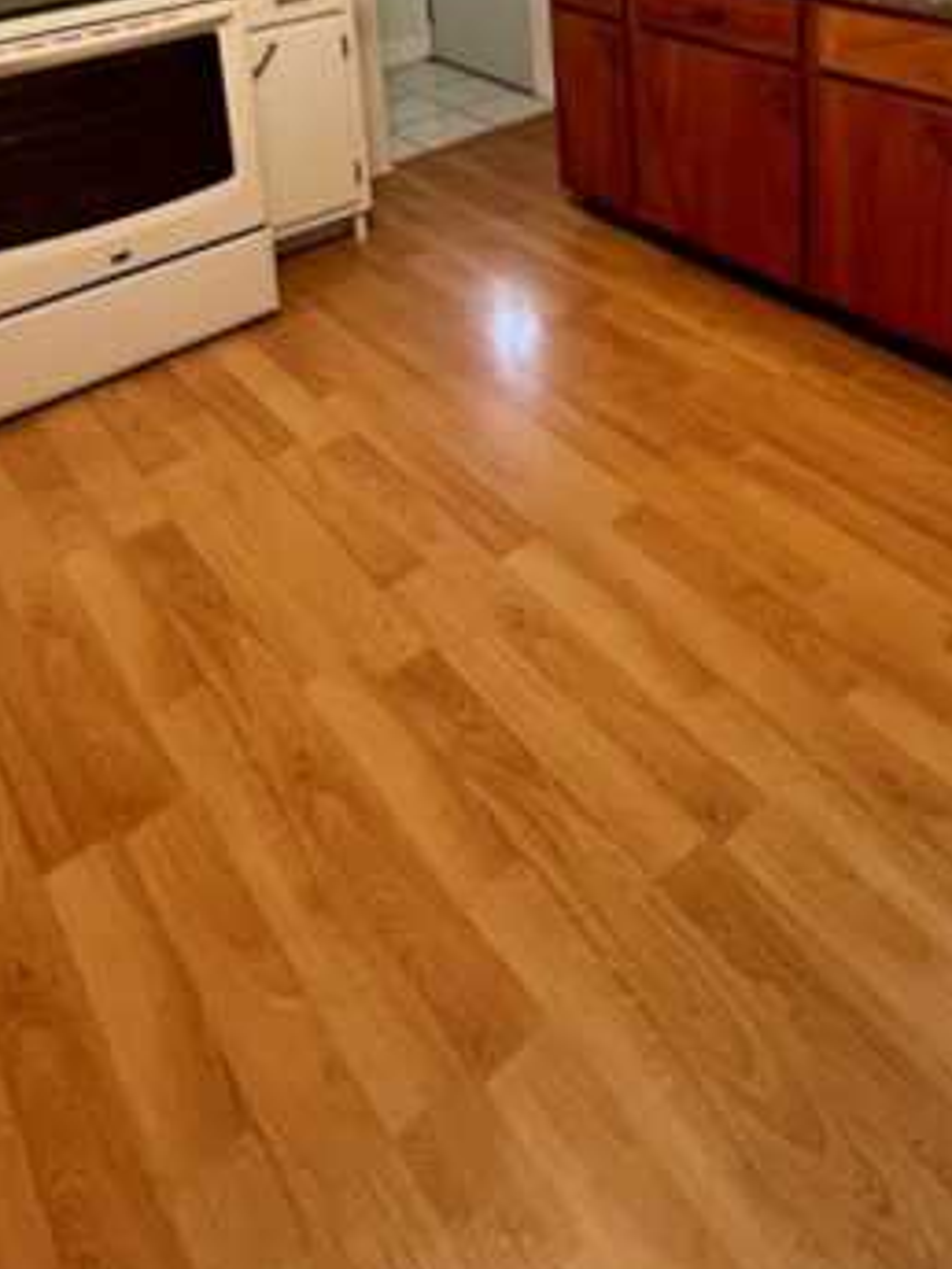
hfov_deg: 47.6
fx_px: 1063
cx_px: 613
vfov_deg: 48.7
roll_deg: +3.0
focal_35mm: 29
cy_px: -41
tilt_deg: -11.8
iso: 500
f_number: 1.8
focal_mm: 1.57
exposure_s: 1/60
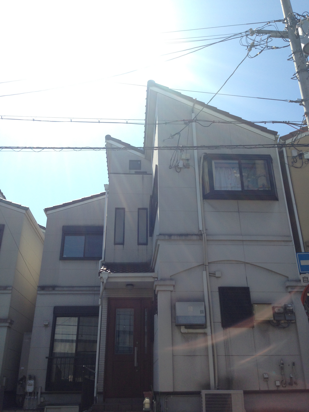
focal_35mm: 33
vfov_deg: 55.4
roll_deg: -2.0
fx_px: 393
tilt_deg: +27.8
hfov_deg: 42.9
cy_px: 206
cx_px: 154
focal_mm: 4.12
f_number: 2.4
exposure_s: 1/1323
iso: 50
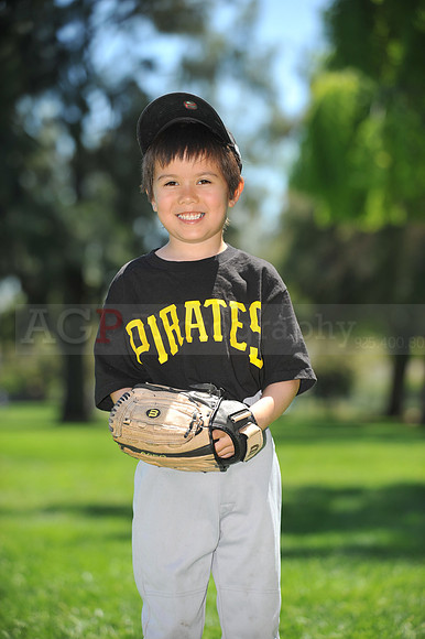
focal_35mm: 105
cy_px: 320
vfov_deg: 19.5
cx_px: 212
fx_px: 1861
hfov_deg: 13.0
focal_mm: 105
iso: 200
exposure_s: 1/1000
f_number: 4
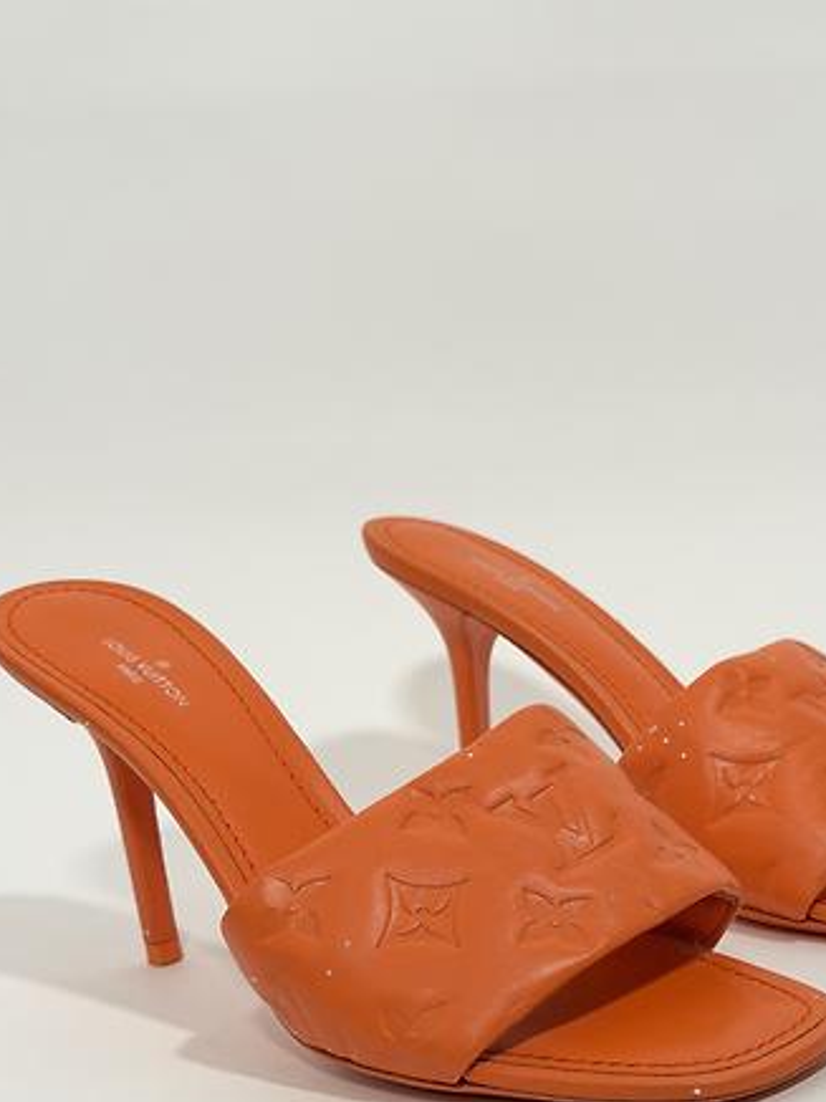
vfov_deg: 29.2
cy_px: 715
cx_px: 515
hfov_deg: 22.2
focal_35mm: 66
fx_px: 2100
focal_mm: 6.76
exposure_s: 1/89
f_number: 1.78
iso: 100
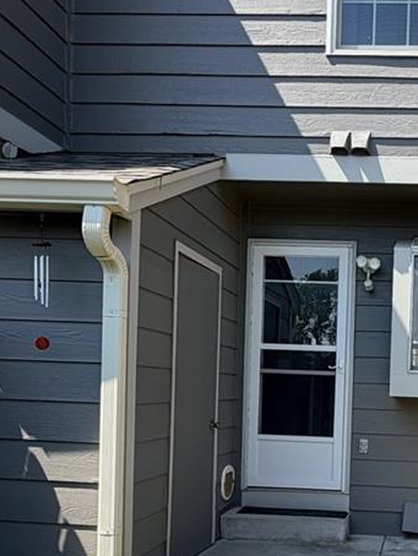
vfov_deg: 48.5
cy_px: 405
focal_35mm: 37
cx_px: 397
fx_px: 595
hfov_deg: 35.7
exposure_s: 1/679
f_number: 2.2
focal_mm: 2.22
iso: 40
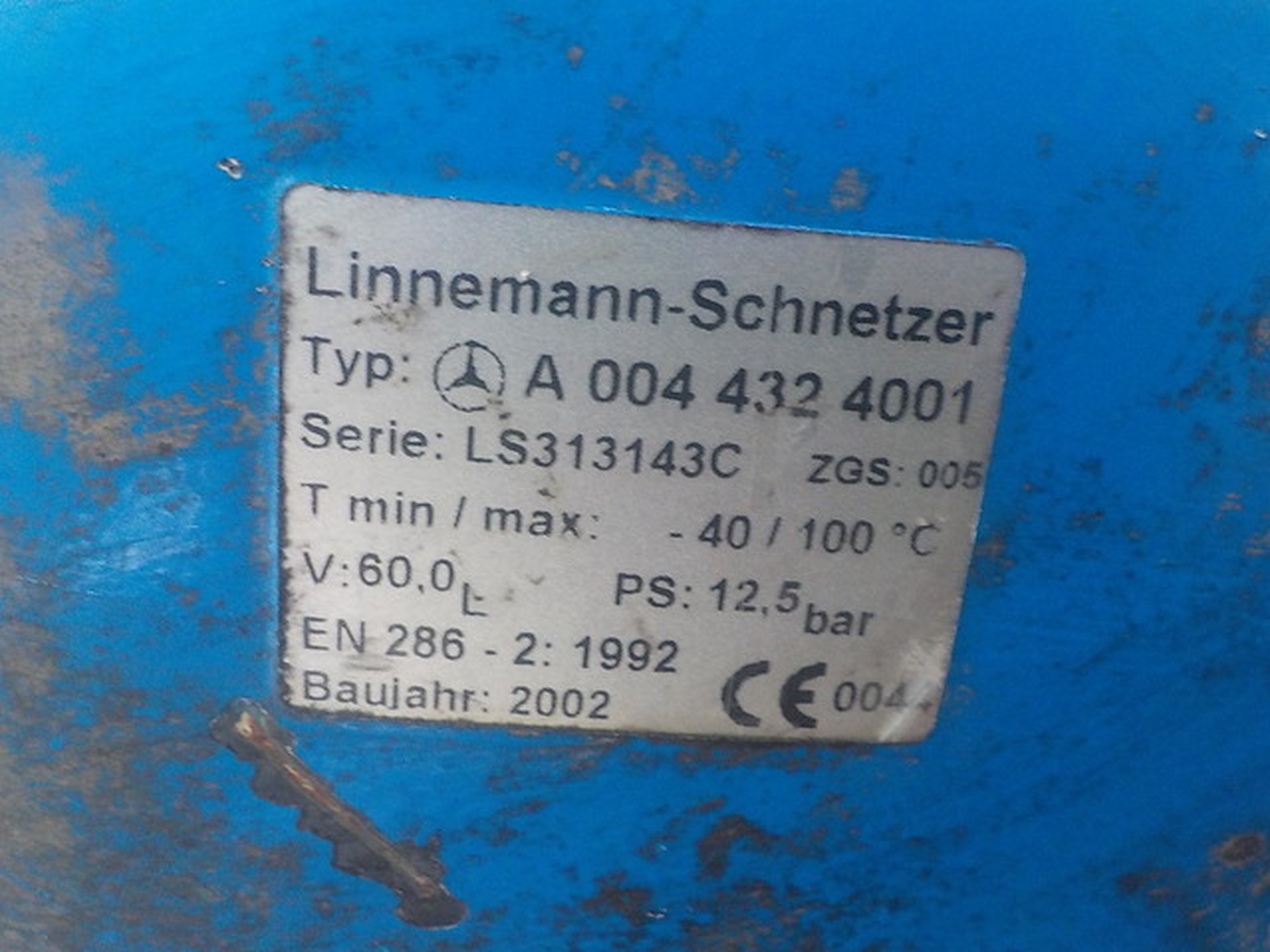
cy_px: 476
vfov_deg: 46.8
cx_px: 635
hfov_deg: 60.0
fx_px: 1101
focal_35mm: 30
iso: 400
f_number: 3.3
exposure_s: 1/15
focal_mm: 4.1
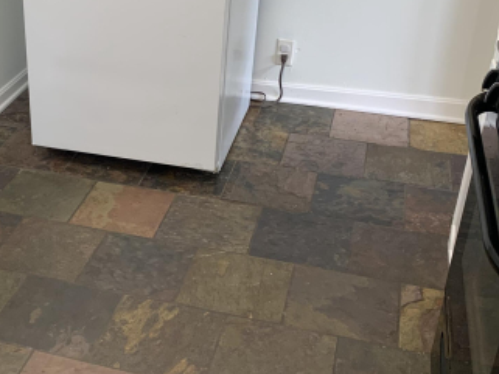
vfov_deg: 27.0
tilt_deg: -27.8
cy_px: 180
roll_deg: +0.4
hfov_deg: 34.6
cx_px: 113
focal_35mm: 54
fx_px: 779
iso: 80
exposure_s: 1/60
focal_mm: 4.25
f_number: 1.8
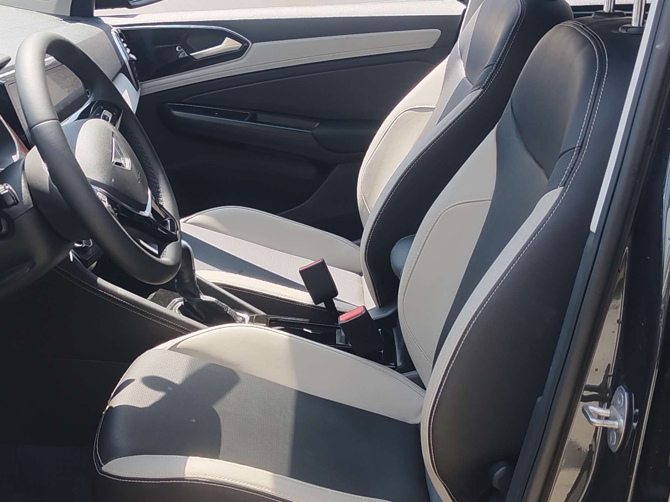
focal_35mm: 50
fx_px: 968
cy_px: 237
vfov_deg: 29.1
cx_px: 275
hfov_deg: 38.1
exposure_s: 1/120
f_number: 1.9
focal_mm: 5.52
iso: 100
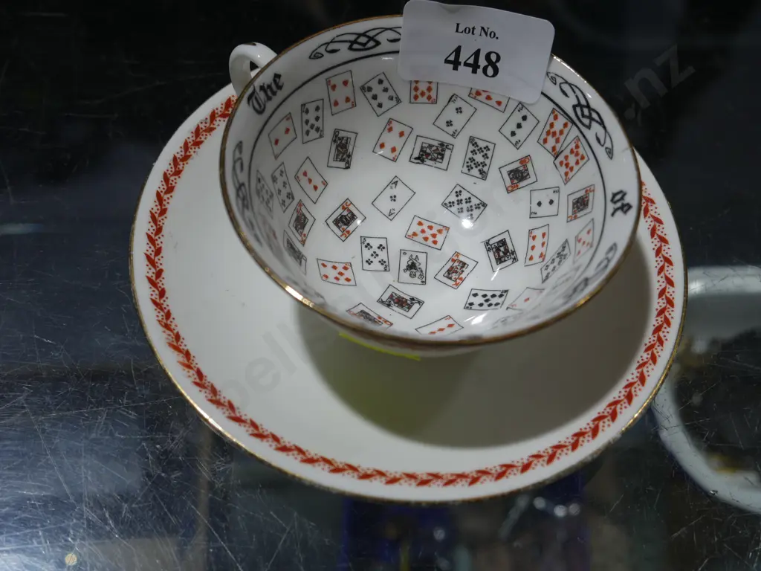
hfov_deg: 46.8
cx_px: 380
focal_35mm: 40
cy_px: 286
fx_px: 879
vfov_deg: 36.0
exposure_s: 1/125
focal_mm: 20
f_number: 4.5
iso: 200
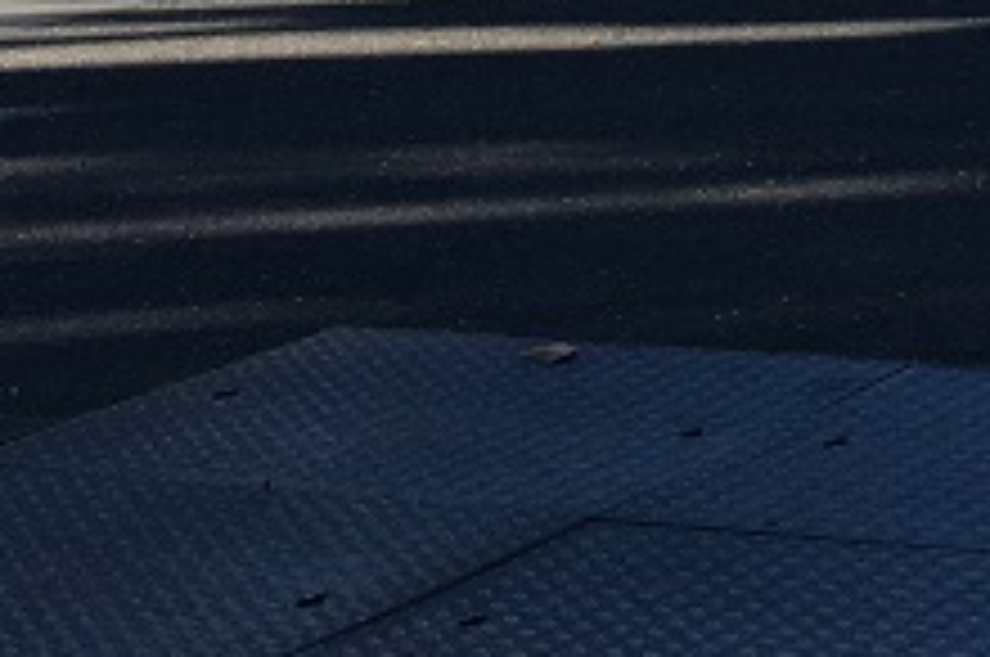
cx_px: 1028
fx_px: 3487
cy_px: -657
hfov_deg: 15.8
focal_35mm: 127
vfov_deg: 10.0
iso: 25
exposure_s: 1/845
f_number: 2.2
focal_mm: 4.15
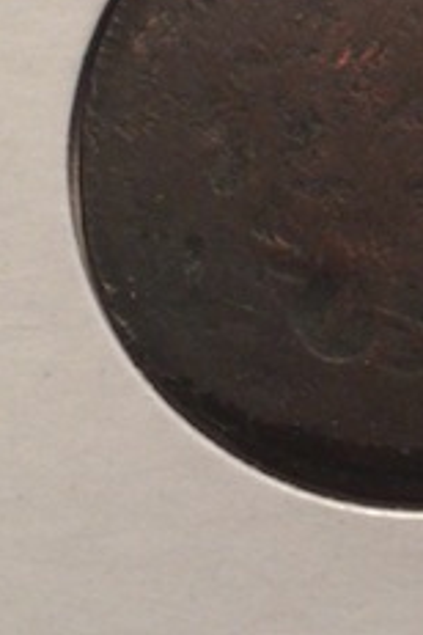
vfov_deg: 20.2
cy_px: 135
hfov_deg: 13.5
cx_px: 442
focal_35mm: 100
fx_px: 1762
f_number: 2.4
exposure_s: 1/20
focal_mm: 4.13
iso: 80
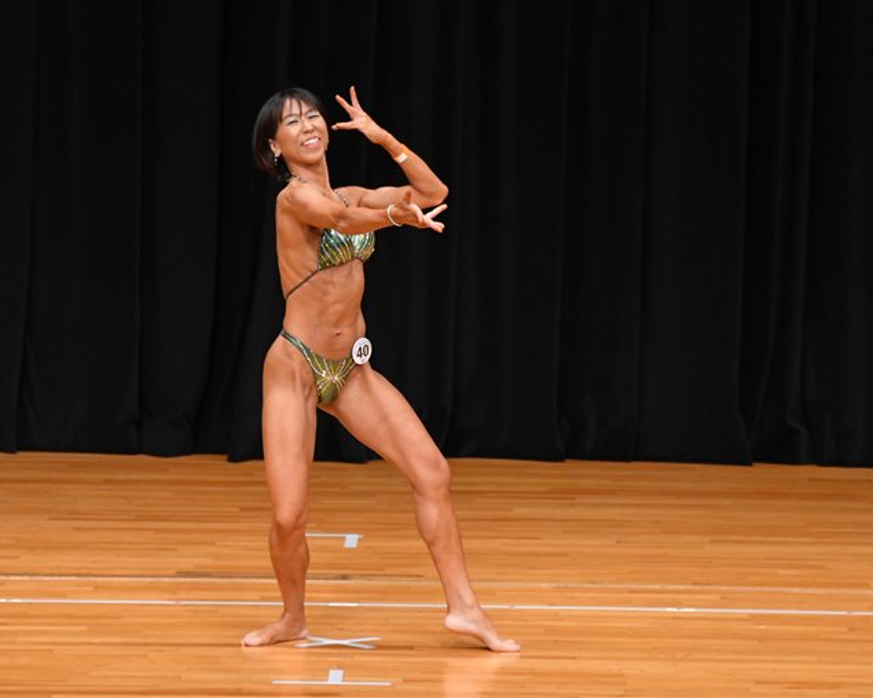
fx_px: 7984
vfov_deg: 5.0
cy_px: 345
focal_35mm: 309
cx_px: 387
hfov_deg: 6.3
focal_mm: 180
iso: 3200
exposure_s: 1/400
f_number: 5.6
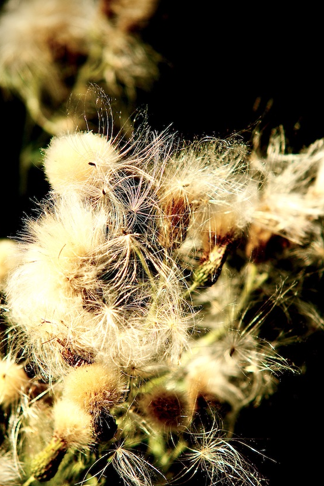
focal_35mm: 323
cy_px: 274
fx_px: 4362
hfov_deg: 4.3
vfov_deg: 6.4
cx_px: 178
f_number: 5.6
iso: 100
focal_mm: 150
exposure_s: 1/400
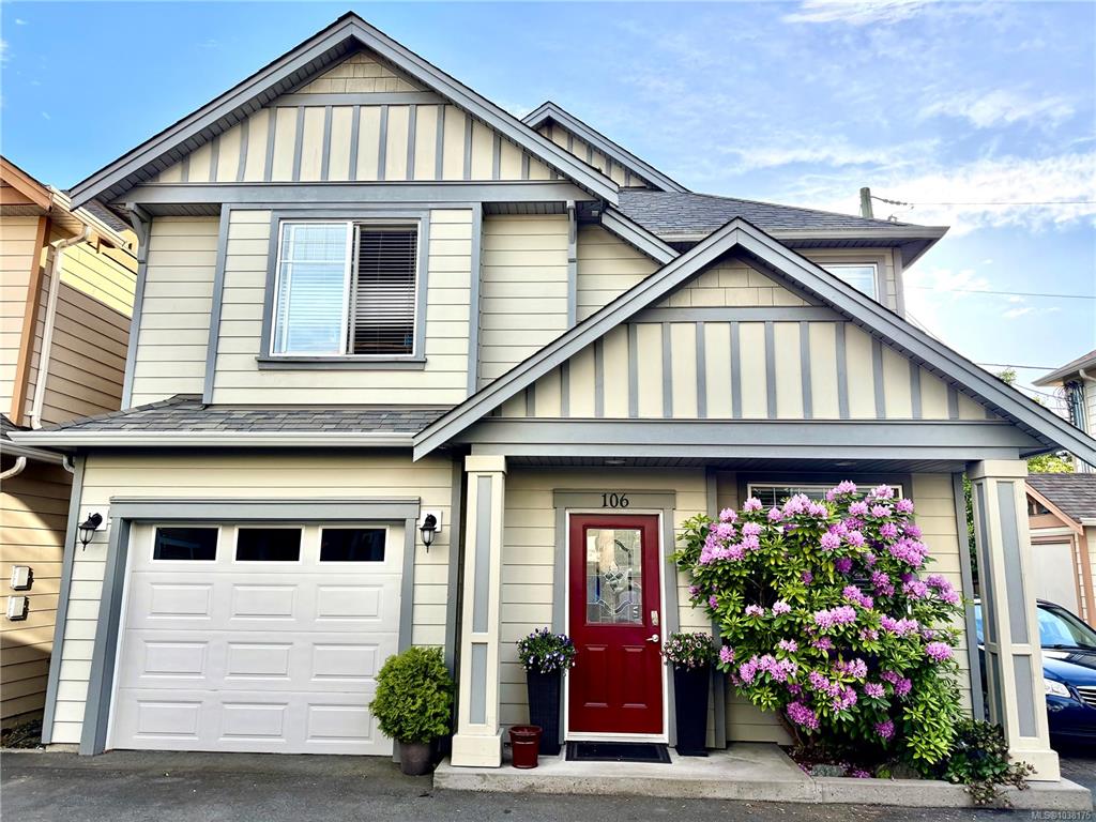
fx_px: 760
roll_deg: -0.6
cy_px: 411
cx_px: 548
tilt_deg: +11.0
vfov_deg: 56.8
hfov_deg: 71.6
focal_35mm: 24
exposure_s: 1/2053
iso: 100
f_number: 1.78
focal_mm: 6.76
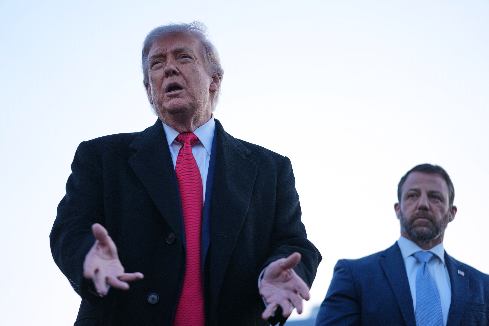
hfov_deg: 19.3
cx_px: 244
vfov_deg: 12.9
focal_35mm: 106
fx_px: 1440
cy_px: 163
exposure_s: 1/400
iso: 250
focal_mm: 106
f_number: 2.8
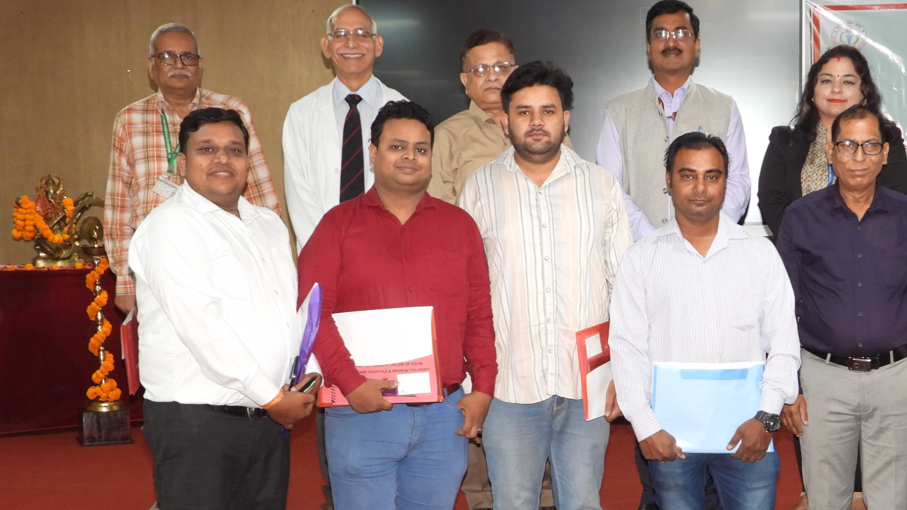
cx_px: 662
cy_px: 395
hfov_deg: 30.6
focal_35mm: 68
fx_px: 1635
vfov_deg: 17.6
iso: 200
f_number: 3.2
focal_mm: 6.8
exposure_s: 1/30
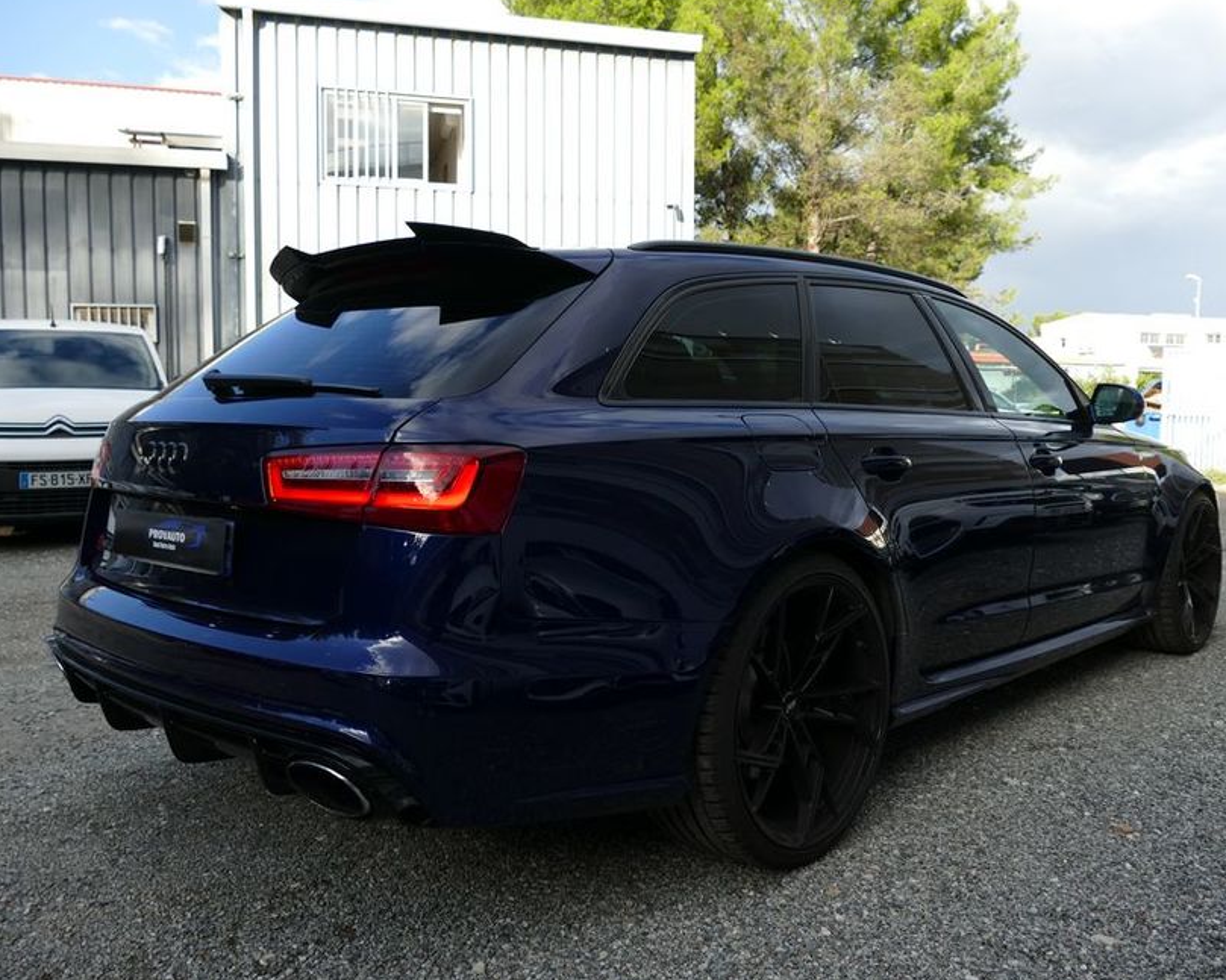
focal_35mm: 29
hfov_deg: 60.4
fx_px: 1052
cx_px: 627
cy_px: 485
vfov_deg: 50.0
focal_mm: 9.12
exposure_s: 1/640
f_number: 2.8
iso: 125
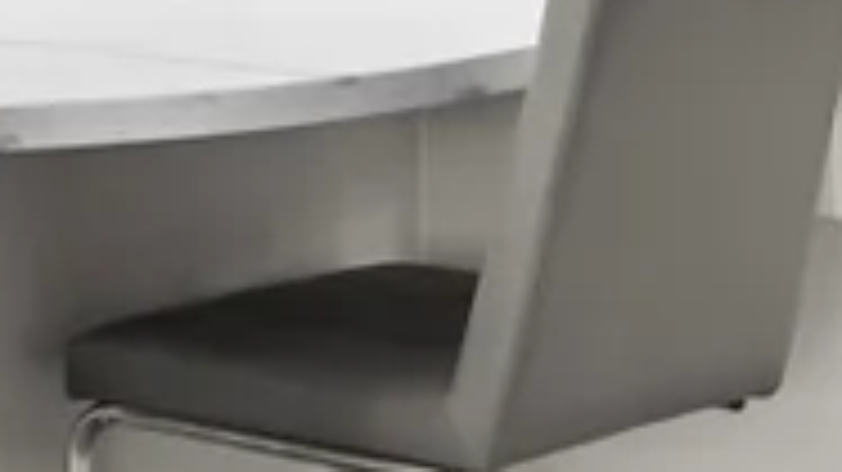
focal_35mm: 172
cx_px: -639
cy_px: -591
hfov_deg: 11.6
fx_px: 3839
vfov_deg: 6.7
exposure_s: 1/5
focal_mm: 20
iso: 400
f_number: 8
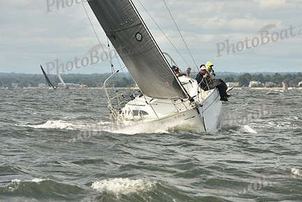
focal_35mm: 268
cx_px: 180
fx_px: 2249
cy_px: 85
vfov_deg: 5.1
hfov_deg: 7.7
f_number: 9
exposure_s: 1/800
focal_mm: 200
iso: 250
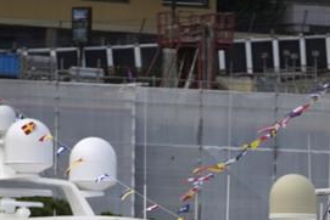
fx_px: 6933
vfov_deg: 1.8
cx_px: 189
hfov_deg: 2.7
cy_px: 376
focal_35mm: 756
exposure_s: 1/5000
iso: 200
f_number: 2.8
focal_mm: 200
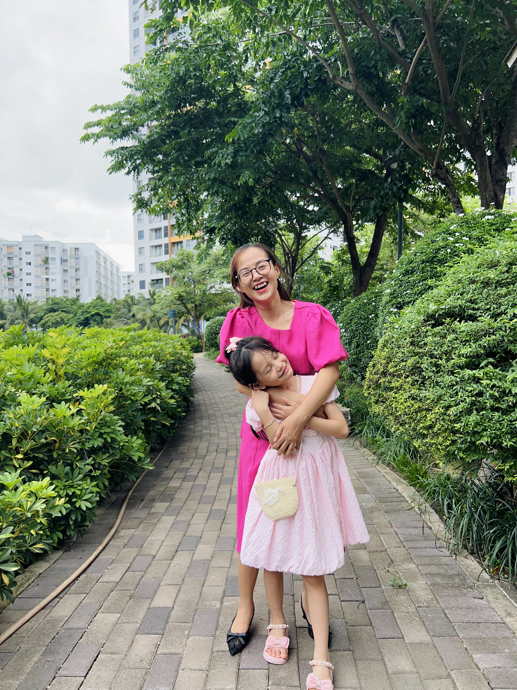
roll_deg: +0.9
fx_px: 518
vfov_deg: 67.3
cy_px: 345
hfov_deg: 53.1
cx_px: 258
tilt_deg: +0.1
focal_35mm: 26
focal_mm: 5.7
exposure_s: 1/924
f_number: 1.5
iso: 50
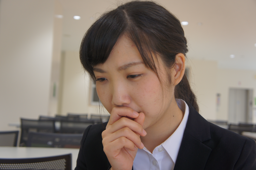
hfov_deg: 40.0
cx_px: 128
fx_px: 352
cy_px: 85
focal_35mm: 50
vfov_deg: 27.2
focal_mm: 33
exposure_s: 1/80
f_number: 4.5
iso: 250
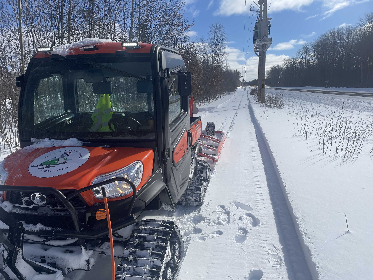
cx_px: 186
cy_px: 140
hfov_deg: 67.3
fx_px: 280
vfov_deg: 53.1
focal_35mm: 26
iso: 32
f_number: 1.6
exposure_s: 1/8403
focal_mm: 4.2
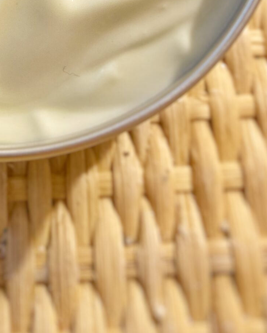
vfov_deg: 23.3
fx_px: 701
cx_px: -13
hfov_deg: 20.7
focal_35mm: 71
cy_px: -116
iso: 80
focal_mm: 4.25
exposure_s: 1/50
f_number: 1.8
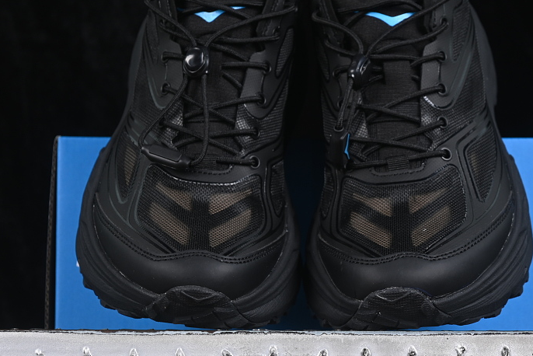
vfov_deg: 11.6
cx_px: 329
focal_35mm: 118
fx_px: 1748
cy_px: 156
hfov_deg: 17.3
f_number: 6.3
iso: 160
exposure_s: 1/60
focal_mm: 50
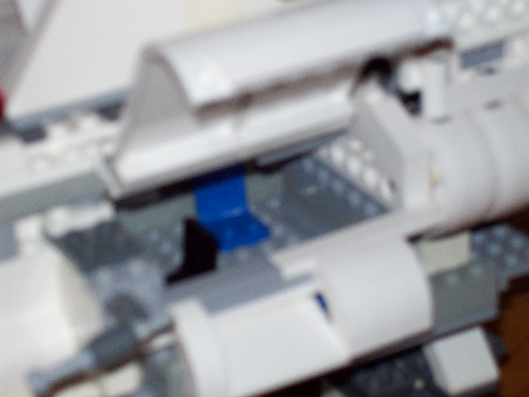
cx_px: 264
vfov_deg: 13.7
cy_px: 198
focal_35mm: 108
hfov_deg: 18.2
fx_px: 1650
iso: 200
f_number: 4.8
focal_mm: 18
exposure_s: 1/128
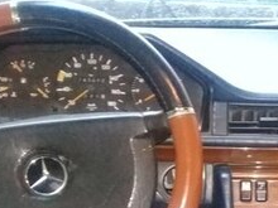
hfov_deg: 20.4
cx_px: 279
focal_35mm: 93
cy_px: 277
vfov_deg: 15.1
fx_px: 747
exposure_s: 1/17
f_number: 2.2
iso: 1000
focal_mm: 3.3
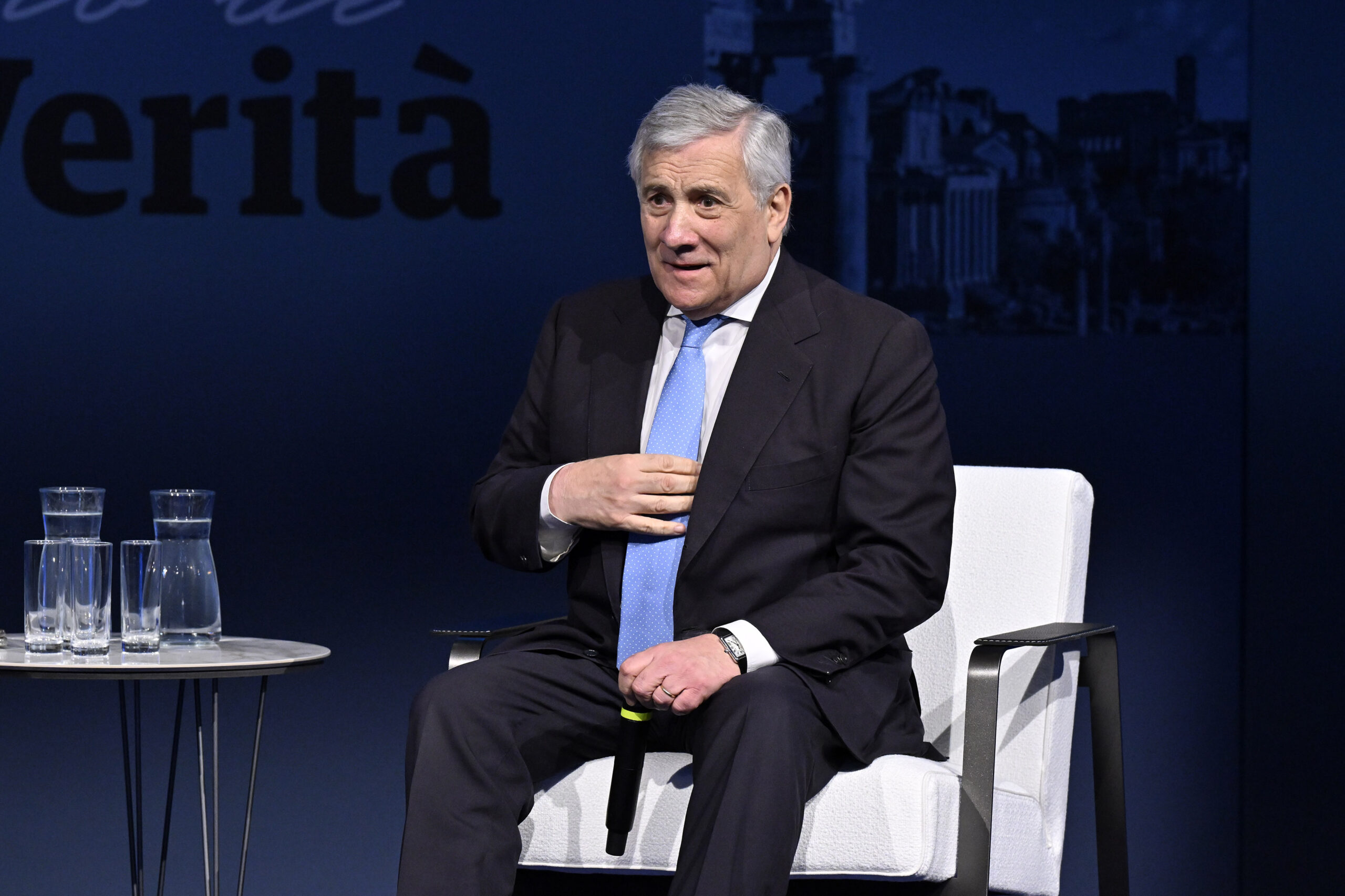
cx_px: 672
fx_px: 7471
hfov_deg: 10.3
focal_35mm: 200
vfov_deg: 6.9
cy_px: 448
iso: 3200
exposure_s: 1/250
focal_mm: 200
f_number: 5.6
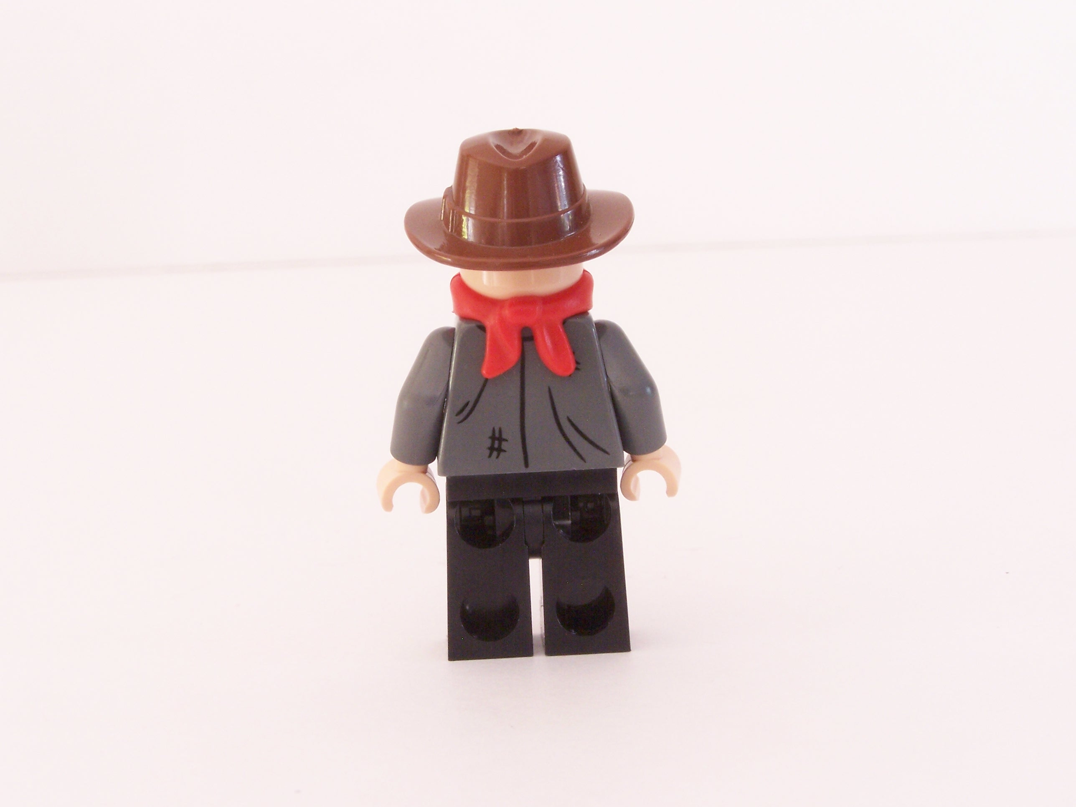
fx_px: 2083
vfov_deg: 21.9
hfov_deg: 29.0
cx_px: 538
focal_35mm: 67
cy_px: 404
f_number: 7.1
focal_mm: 11.1
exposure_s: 1/6
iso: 200
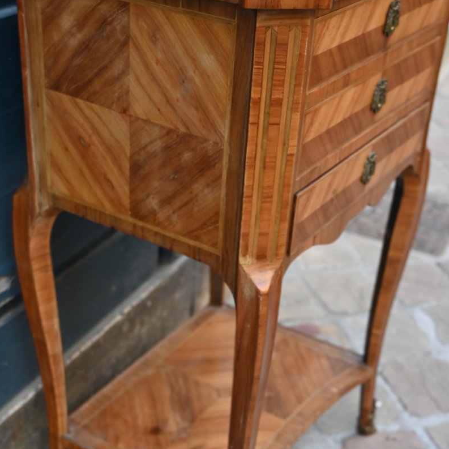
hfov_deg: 31.1
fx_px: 807
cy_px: 279
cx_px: 224
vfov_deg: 31.0
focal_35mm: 55
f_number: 3.8
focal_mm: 28.5
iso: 400
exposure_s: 1/250
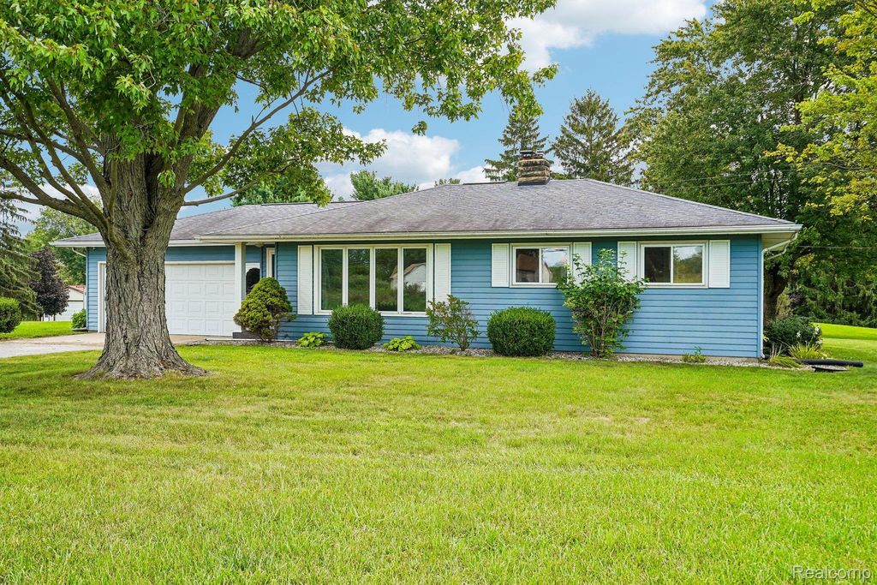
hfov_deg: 54.4
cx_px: 438
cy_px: 292
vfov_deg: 37.9
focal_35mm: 35
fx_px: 853
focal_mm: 35
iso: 250
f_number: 8
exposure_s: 1/200
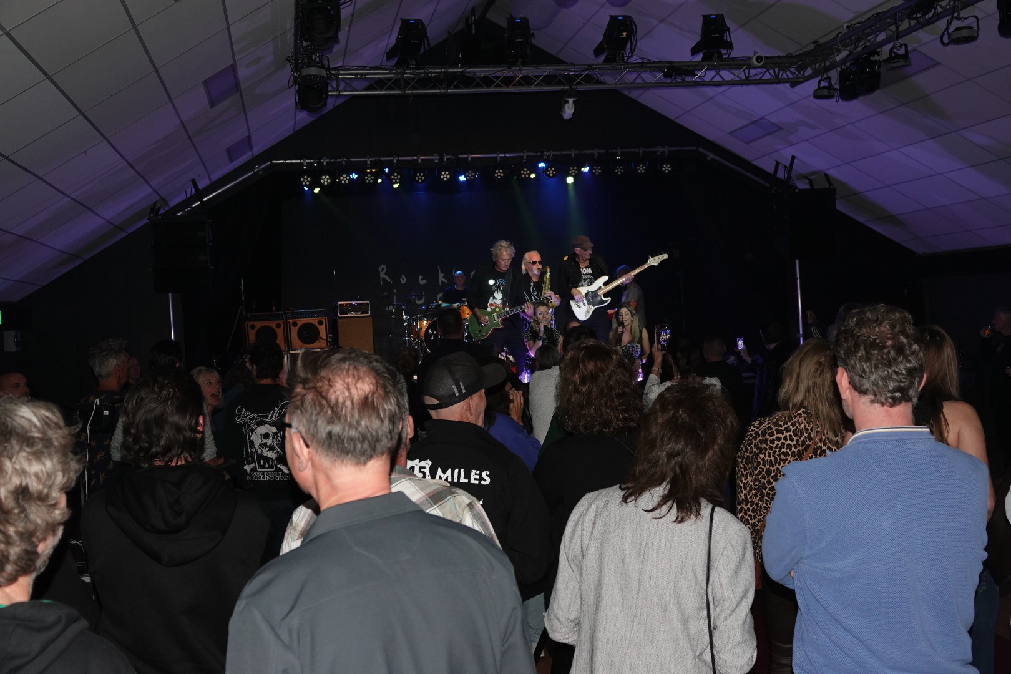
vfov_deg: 32.6
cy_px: 337
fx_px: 1151
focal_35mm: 41
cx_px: 506
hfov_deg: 47.4
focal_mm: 15.17
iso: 640
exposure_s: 1/50
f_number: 3.2
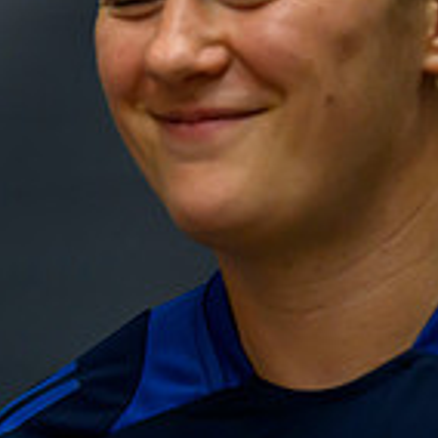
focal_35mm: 693
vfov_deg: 2.5
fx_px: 9921
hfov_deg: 2.5
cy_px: 384
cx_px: -441
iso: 4000
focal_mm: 200
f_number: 3.5
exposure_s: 1/400
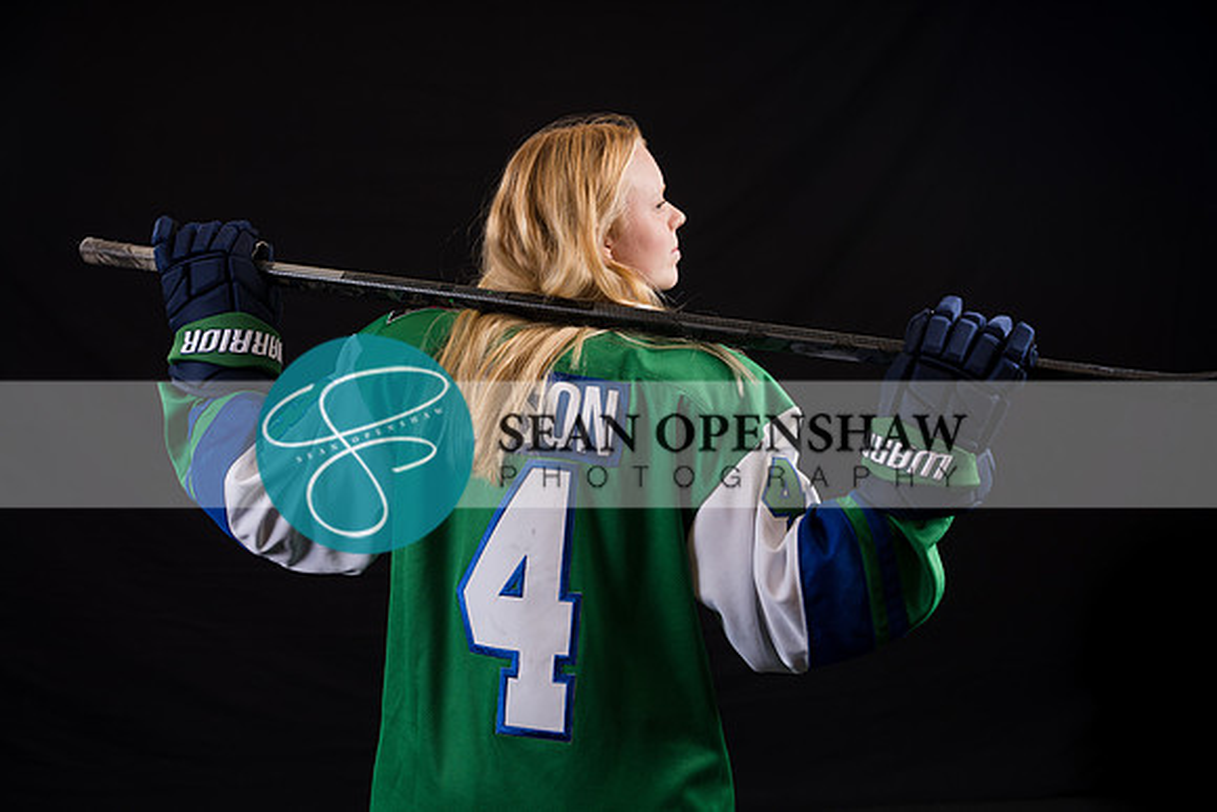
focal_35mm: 50
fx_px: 1701
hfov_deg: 39.4
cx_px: 608
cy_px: 406
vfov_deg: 26.9
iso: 80
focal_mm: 50.3
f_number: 4
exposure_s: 1/160
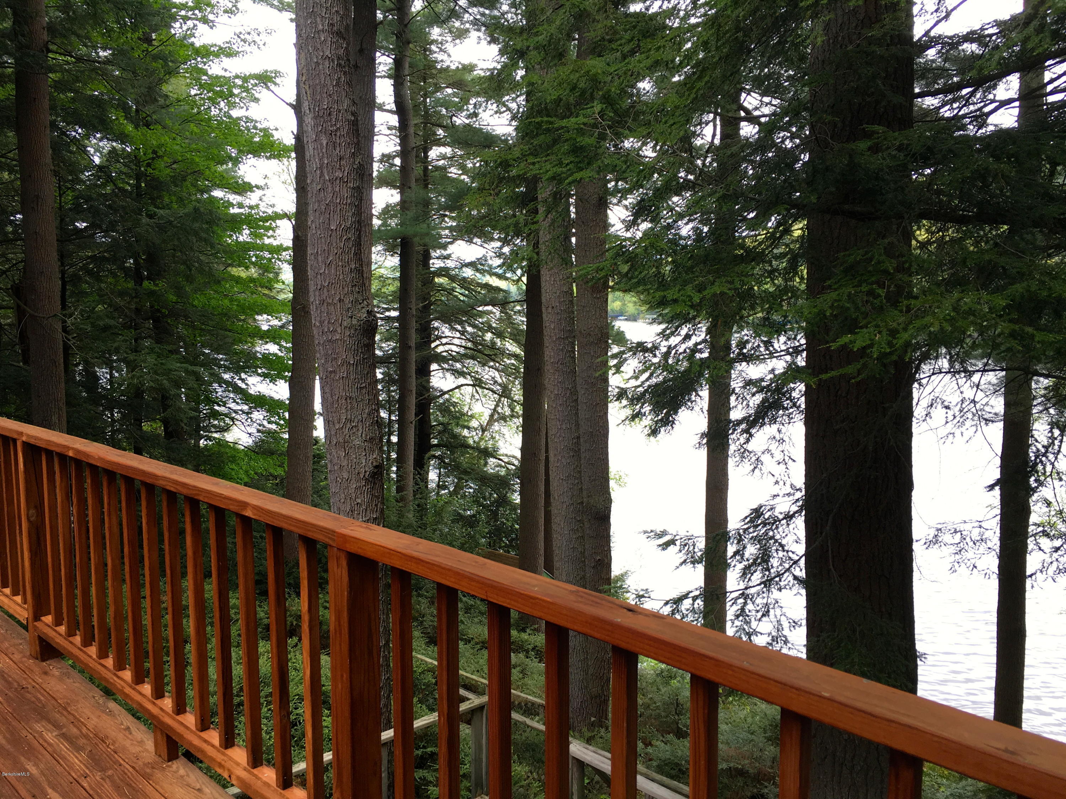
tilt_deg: -6.8
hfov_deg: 61.7
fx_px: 893
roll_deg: +0.5
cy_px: 400
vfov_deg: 48.2
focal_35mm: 29
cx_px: 533
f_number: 2.2
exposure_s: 1/120
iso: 25
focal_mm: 4.15
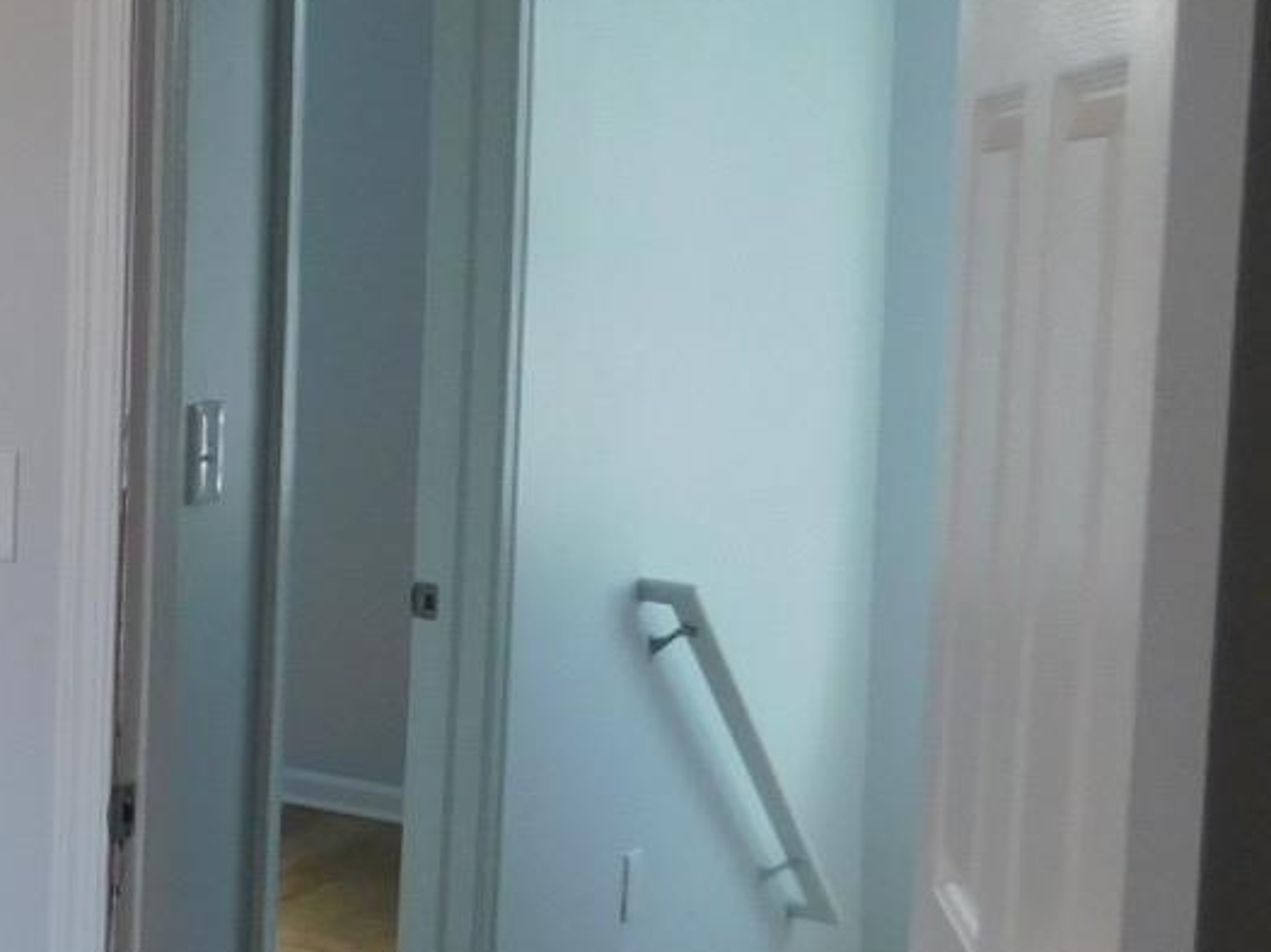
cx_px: -604
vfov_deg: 21.0
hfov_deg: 22.9
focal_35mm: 70
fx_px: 2569
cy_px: 428
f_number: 3
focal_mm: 4
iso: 125
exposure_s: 1/30
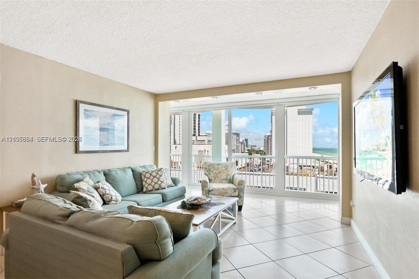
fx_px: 209
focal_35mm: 18
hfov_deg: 90.0
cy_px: 140
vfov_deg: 67.4
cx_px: 210
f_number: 8
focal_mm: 12
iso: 200
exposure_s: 1/50
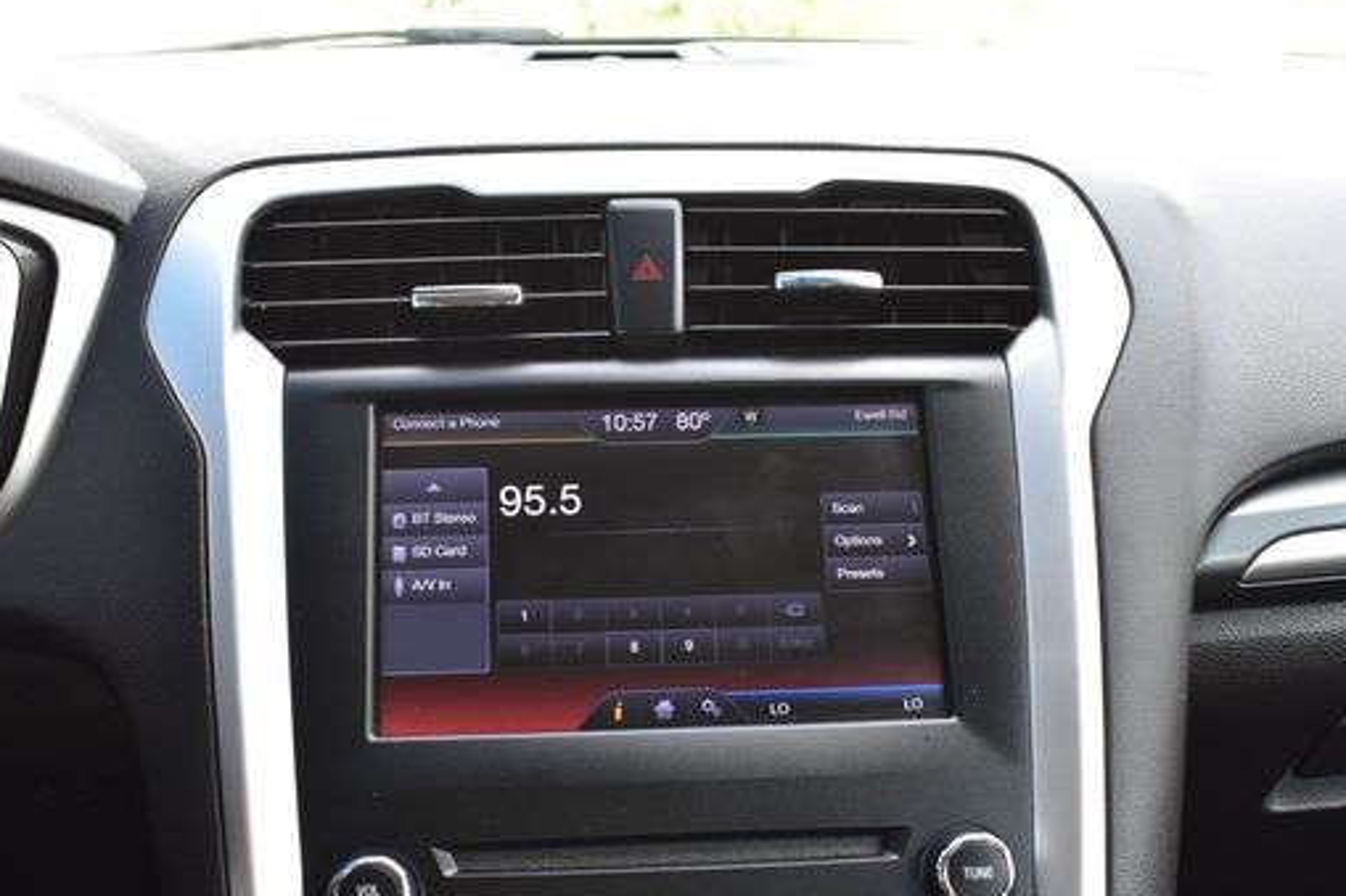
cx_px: 648
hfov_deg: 48.9
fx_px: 1481
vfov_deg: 33.5
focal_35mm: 40
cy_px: 550
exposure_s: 1/40
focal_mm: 21
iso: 400
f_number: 7.1
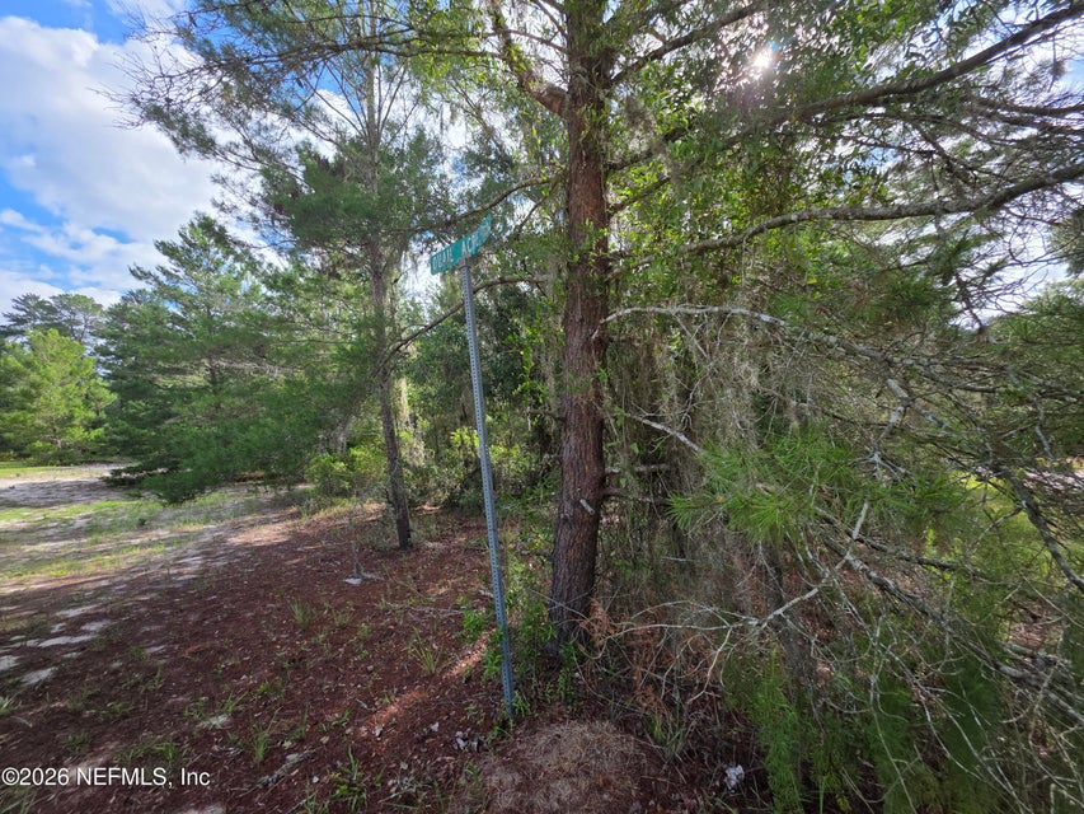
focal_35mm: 13
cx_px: 542
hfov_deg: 106.2
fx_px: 407
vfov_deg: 89.9
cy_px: 407
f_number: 1.9
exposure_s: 1/970
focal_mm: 2.2
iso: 40
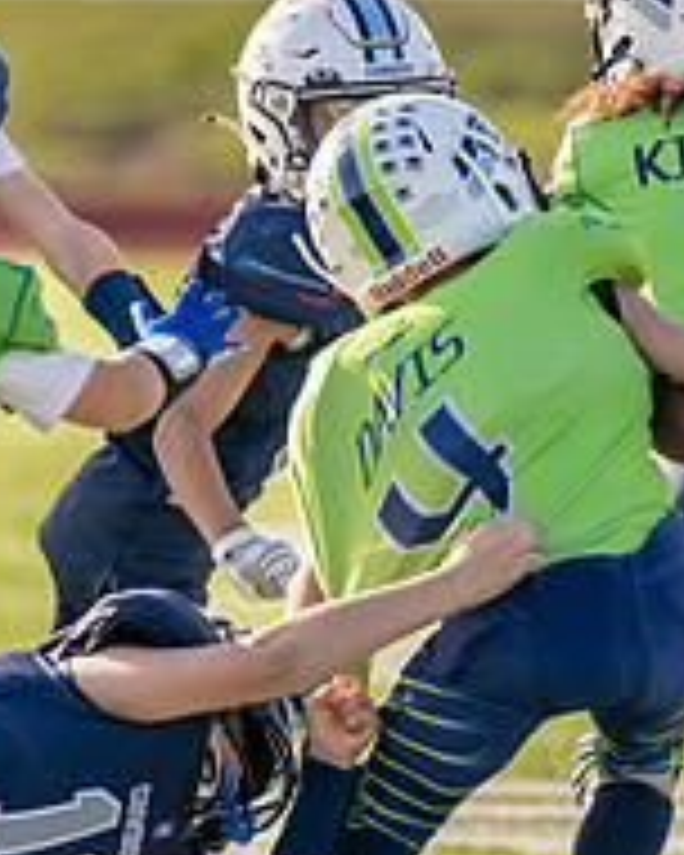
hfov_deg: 1.5
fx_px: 25912
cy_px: 588
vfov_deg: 1.9
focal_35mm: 1024
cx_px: 479
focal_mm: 280
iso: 160
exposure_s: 1/1250
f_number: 4
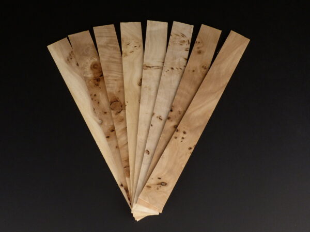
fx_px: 349
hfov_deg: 47.9
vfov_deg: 36.8
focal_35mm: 39
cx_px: 155
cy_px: 116
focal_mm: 7
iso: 200
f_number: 3.5
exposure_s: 1/30
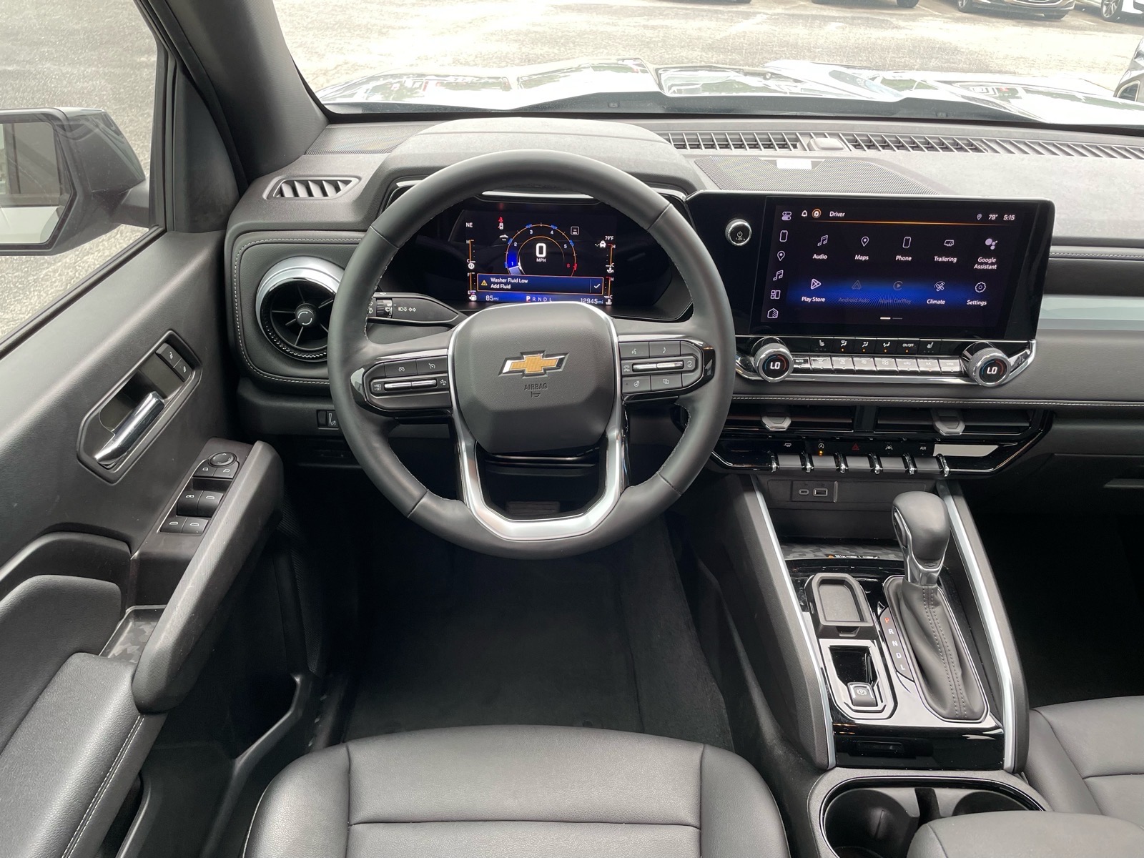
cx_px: 572
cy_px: 429
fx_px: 859
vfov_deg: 53.1
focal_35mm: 26
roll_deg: -1.6
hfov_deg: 67.3
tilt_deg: -31.8
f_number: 1.6
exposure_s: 1/121
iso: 80
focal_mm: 4.2
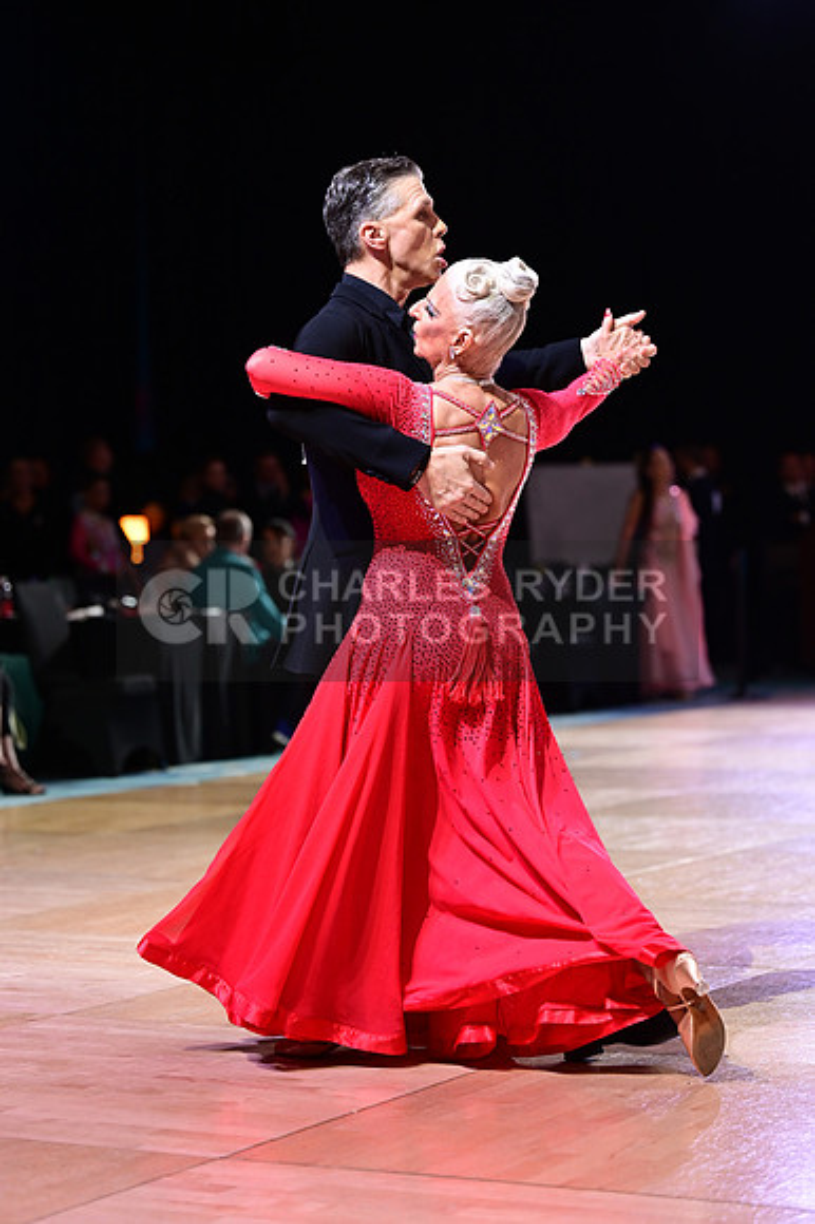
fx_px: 2958
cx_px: 408
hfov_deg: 15.7
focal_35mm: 87
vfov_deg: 23.4
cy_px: 612
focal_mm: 87
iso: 1600
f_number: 3.2
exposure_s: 1/400
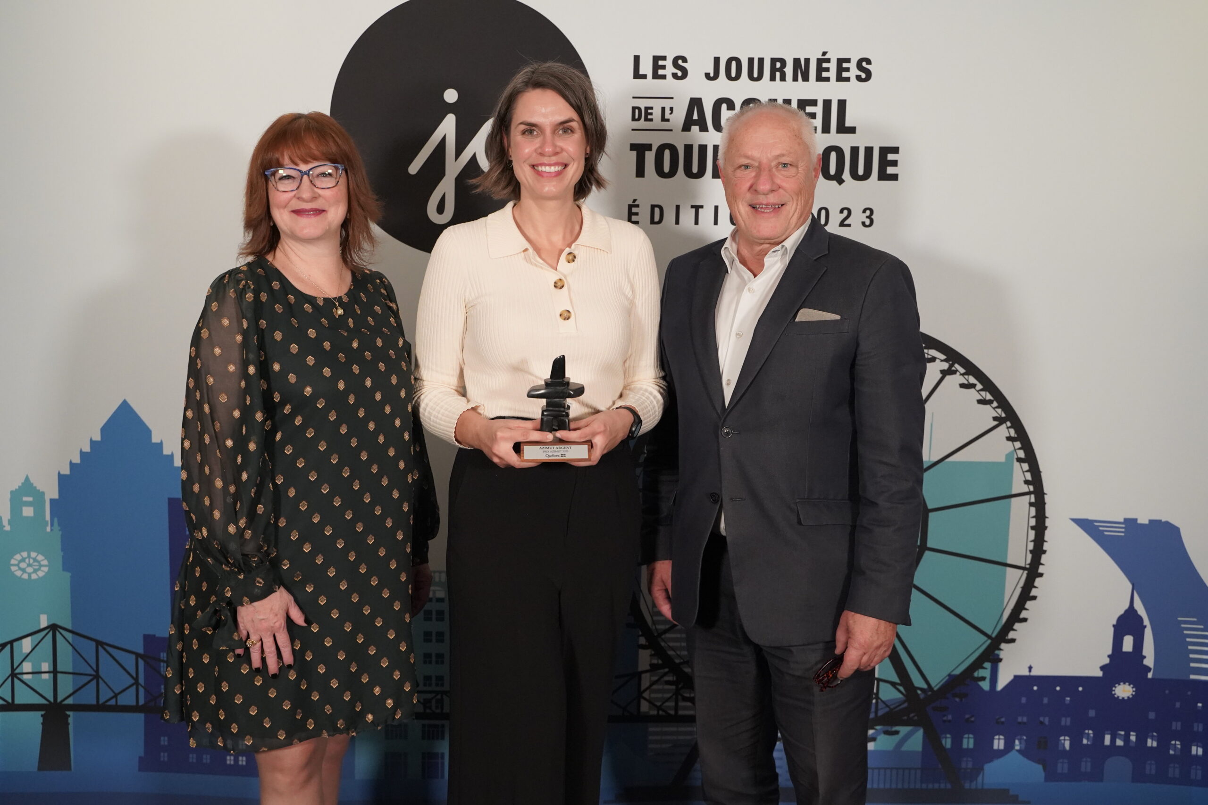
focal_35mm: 36
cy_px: 402
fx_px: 1208
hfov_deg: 53.1
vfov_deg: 36.9
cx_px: 604
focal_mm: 36
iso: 6400
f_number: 4
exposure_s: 1/160
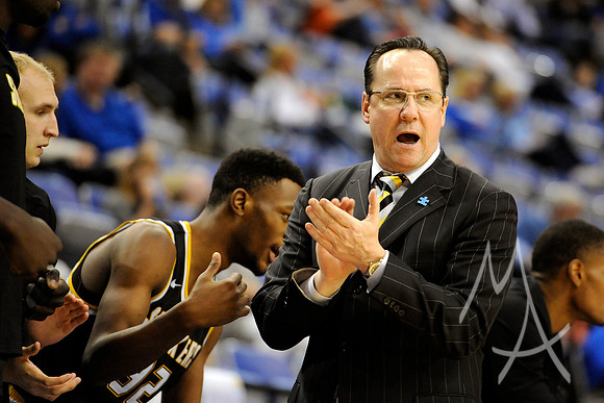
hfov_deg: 10.3
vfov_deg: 6.9
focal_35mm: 200
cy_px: 202
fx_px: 3356
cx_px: 302
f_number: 3.2
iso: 4000
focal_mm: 200
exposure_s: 1/1000
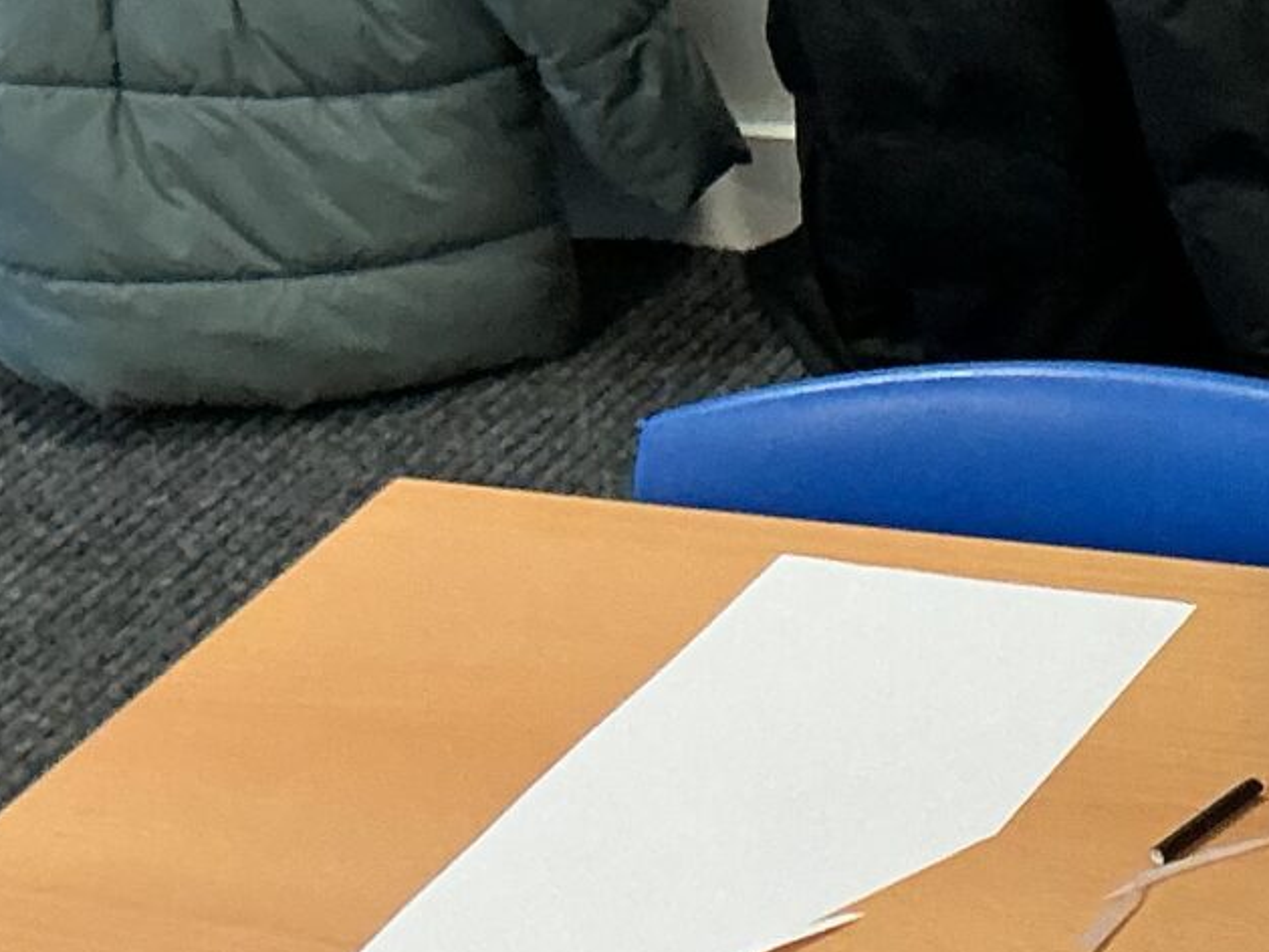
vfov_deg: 12.6
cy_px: 450
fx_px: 4327
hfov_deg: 14.9
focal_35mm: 118
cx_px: 2149
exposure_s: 1/60
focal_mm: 3
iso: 100
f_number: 1.8
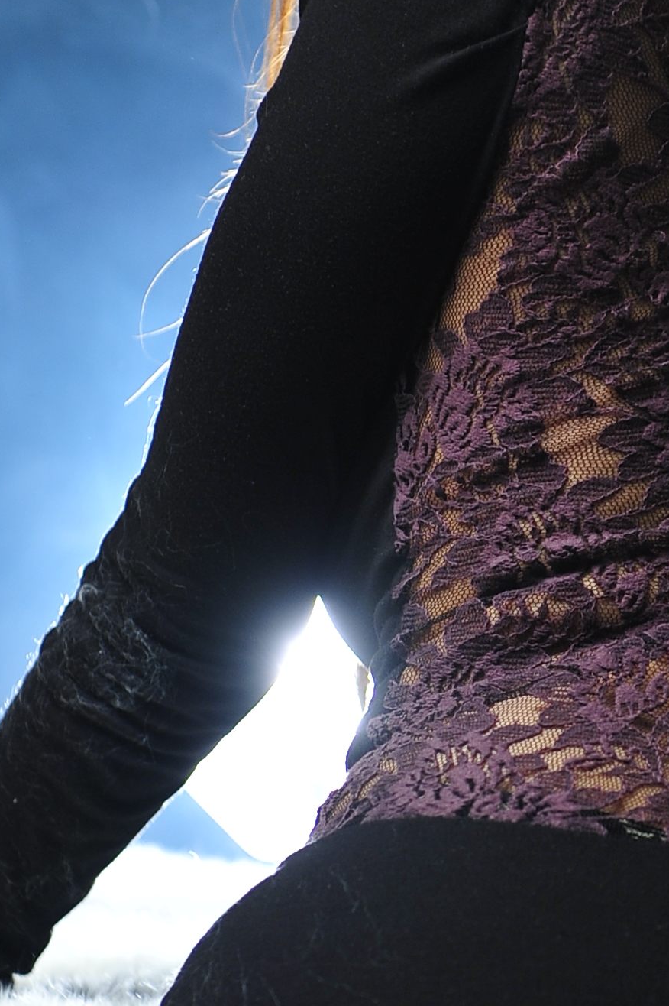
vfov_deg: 10.6
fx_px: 5413
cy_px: 469
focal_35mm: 194
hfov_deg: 7.1
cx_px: 600
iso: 320
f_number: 3.2
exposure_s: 1/125
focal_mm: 60
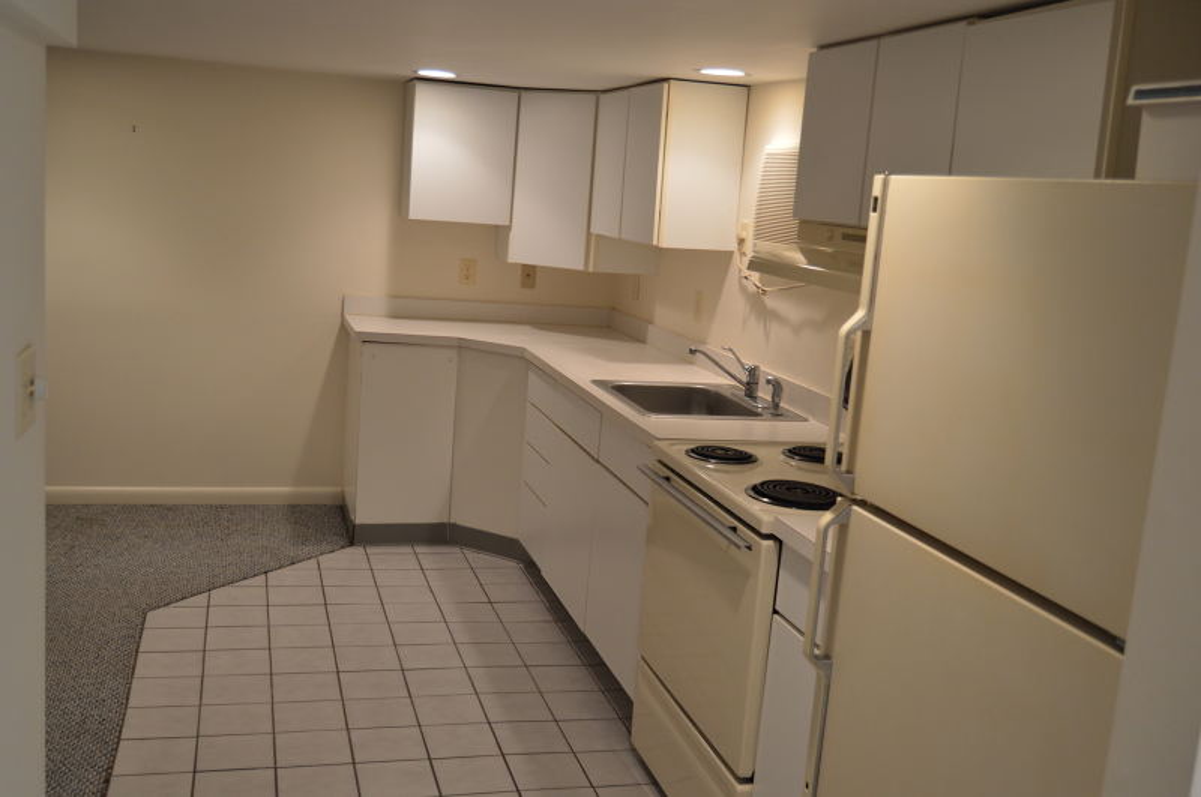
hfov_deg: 55.2
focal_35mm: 34
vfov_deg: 38.3
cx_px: 600
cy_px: 398
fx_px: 1149
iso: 640
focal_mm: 23
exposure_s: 1/60
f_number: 3.8
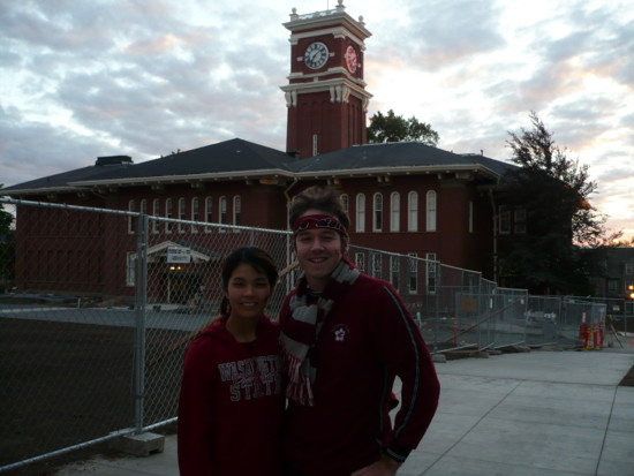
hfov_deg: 52.6
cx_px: 317
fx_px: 641
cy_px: 238
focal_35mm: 35
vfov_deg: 40.7
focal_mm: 5.8
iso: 100
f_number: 2.8
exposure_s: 1/50
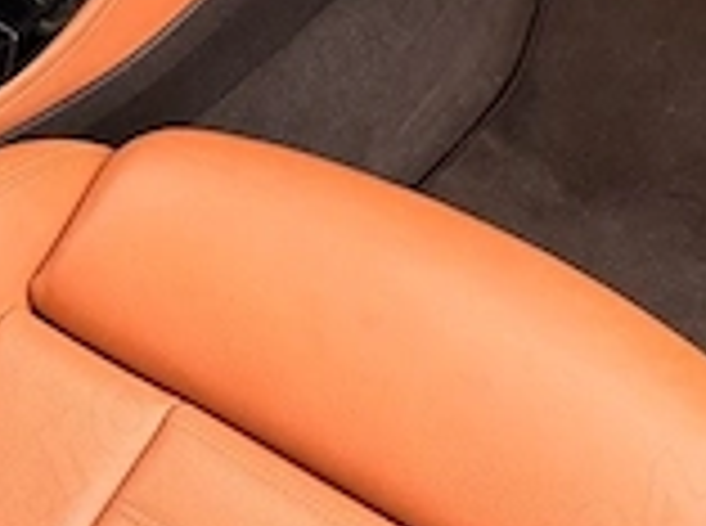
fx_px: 1872
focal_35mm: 92
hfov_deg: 20.9
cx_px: 54
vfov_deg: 15.5
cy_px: -94
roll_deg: -1.1
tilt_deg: -36.4
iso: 200
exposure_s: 1/101
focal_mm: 6.76
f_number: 1.78
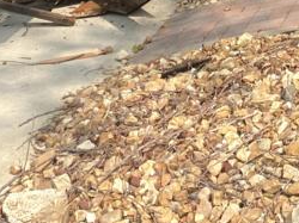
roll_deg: +1.5
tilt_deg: -6.9
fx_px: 1079
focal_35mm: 125
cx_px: 232
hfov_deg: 15.7
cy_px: -167
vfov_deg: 11.1
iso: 32
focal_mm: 4.25
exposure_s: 1/1193
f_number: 1.8
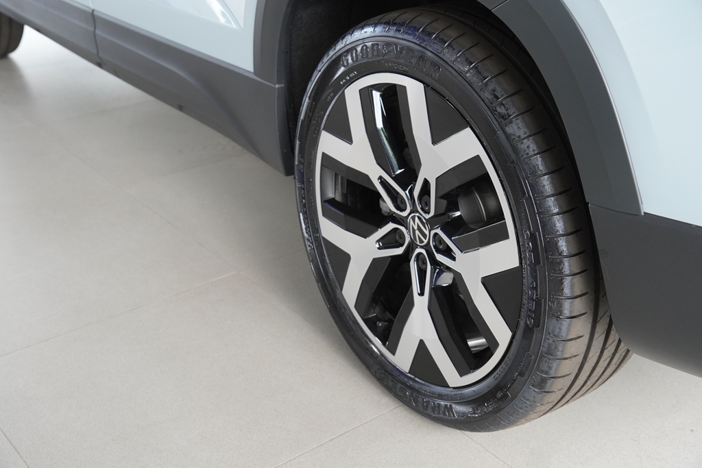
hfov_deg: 41.1
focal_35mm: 48
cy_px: 234
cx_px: 351
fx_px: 936
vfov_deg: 28.1
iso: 1000
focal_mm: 32
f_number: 4
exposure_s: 1/160
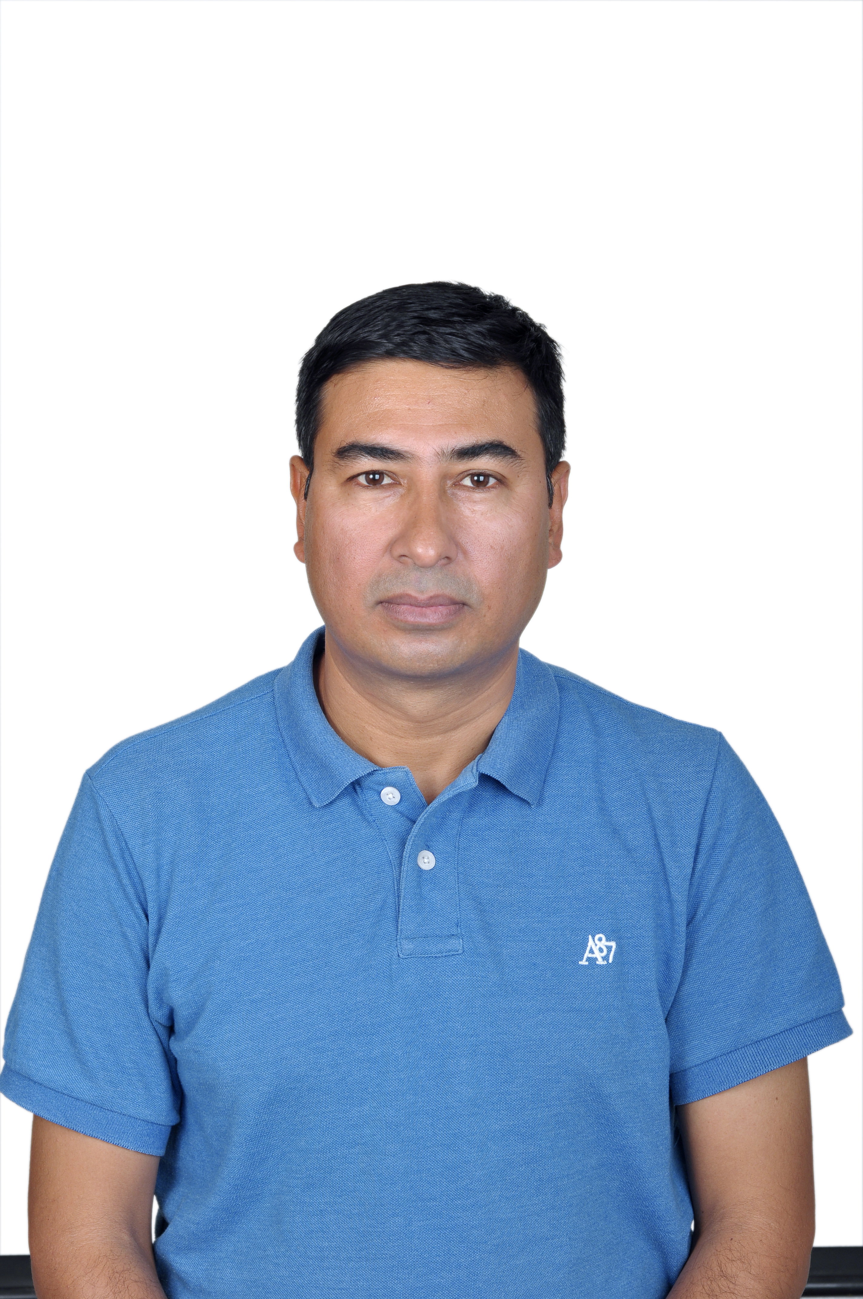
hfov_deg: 18.1
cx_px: 432
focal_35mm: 75
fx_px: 2704
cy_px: 650
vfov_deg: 27.0
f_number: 7.1
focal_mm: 50
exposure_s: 1/160
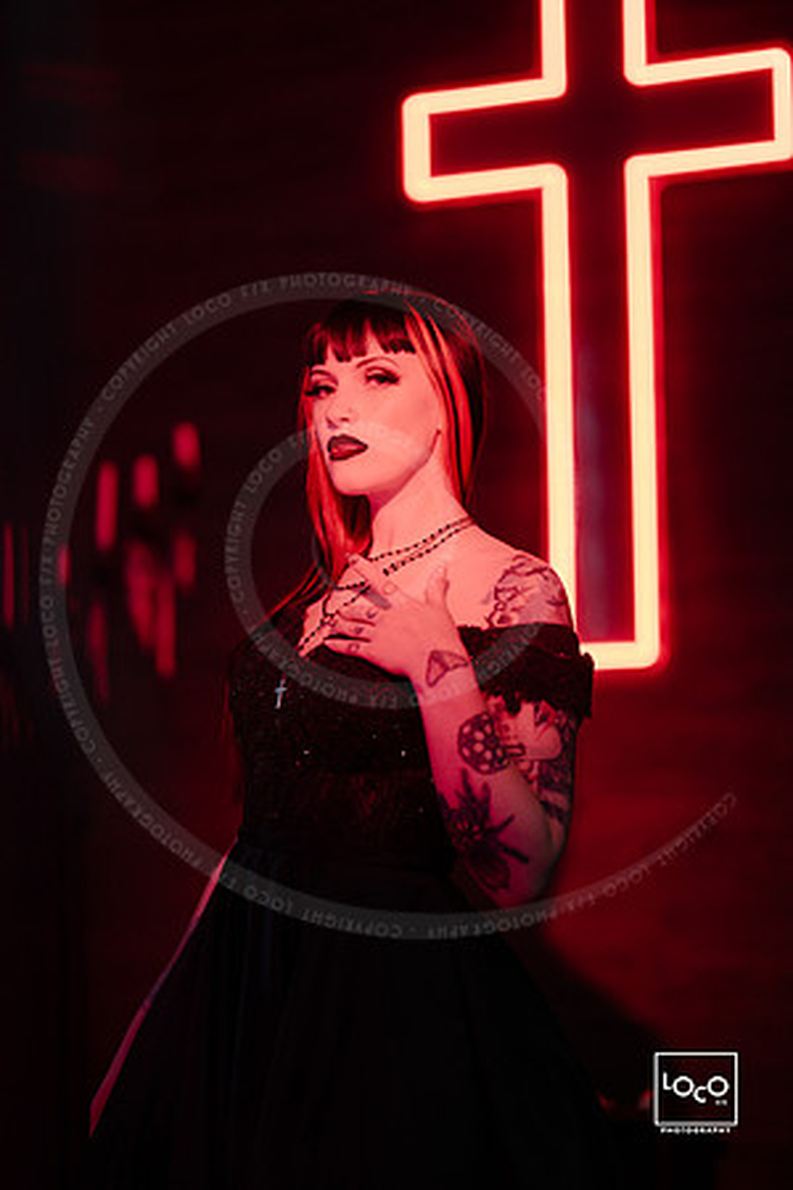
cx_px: 396
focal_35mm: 85
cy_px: 595
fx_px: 2808
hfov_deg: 16.1
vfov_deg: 23.9
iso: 320
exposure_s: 1/320
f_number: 1.2
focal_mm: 85
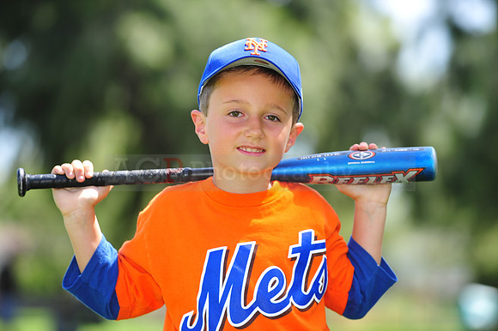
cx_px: 249
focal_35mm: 200
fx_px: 2765
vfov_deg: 6.9
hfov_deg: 10.3
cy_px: 166
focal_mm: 200
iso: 200
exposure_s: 1/320
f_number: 4.5
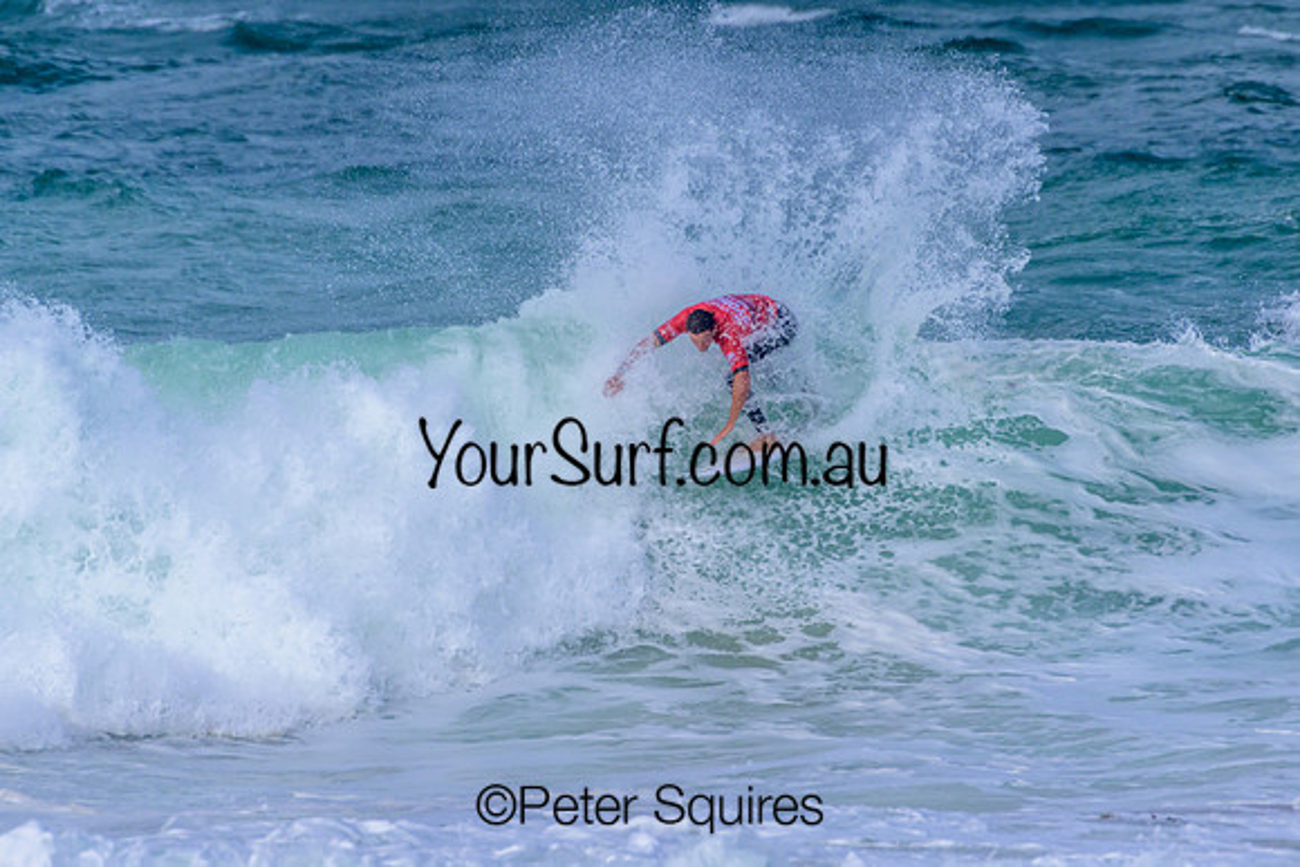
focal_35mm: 900
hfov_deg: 2.3
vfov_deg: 1.5
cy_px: 434
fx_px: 32506
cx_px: 650
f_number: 11
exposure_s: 1/2500
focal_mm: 900
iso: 800
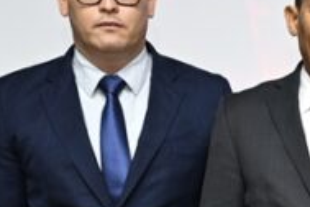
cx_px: 441
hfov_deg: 14.8
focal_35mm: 130
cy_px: 287
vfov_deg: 10.3
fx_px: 1119
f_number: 2.8
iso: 1000
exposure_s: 1/200
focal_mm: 24
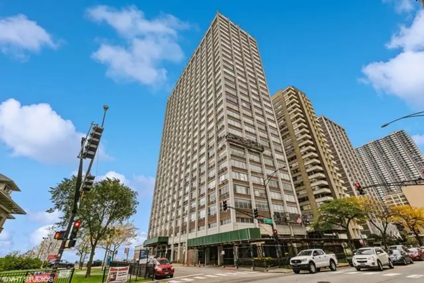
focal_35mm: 15
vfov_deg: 77.3
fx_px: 177
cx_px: 212
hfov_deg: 100.4
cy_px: 142
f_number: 11
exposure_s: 1/500
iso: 250
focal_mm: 15
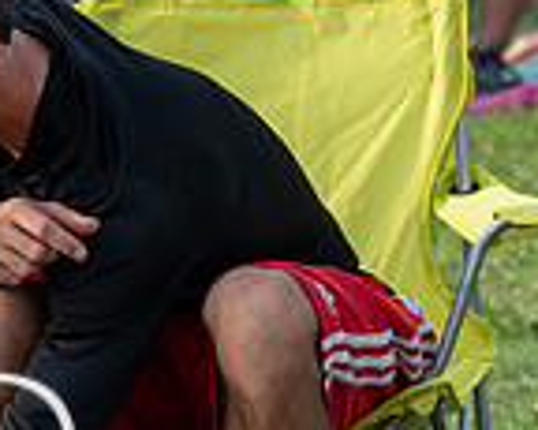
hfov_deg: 3.1
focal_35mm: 623
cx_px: -456
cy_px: 230
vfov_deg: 2.5
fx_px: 9913
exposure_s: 1/500
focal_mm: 110
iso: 250
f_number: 5.6
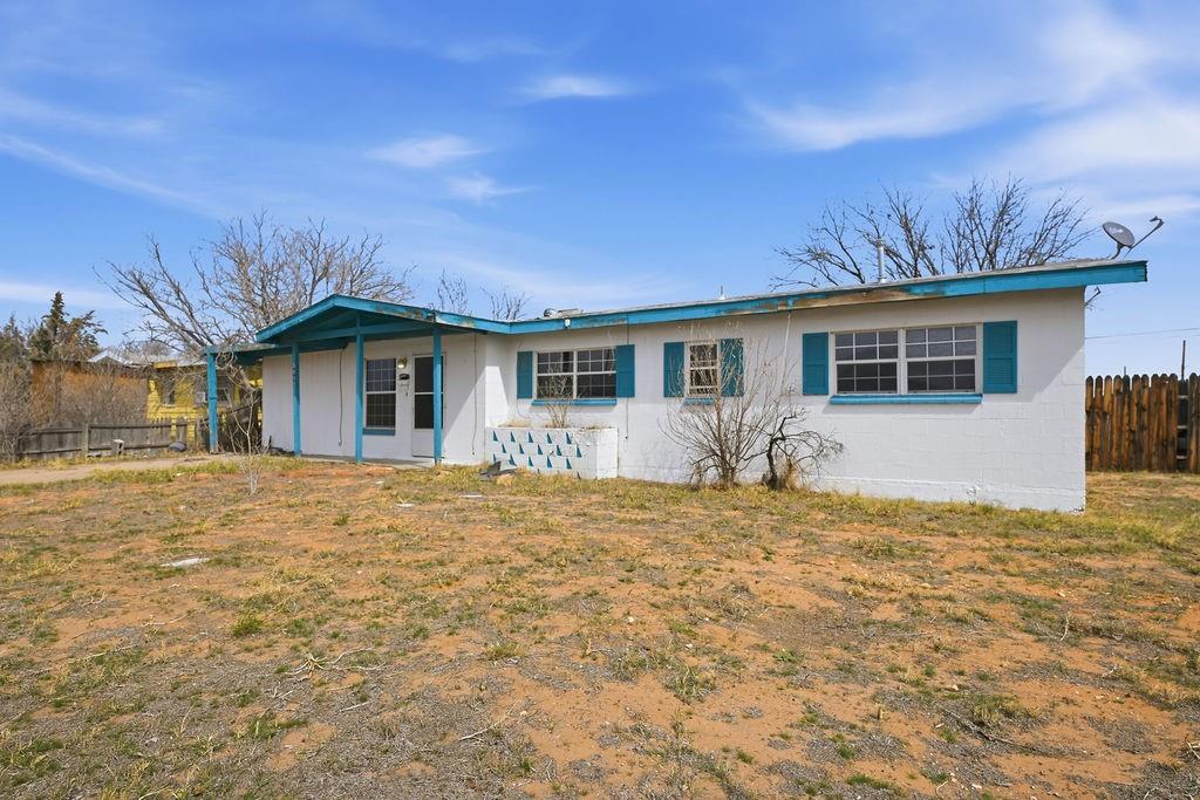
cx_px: 600
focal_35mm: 18
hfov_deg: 90.0
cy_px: 400
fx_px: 600
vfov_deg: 67.4
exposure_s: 1/6400
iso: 250
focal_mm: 18
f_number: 5
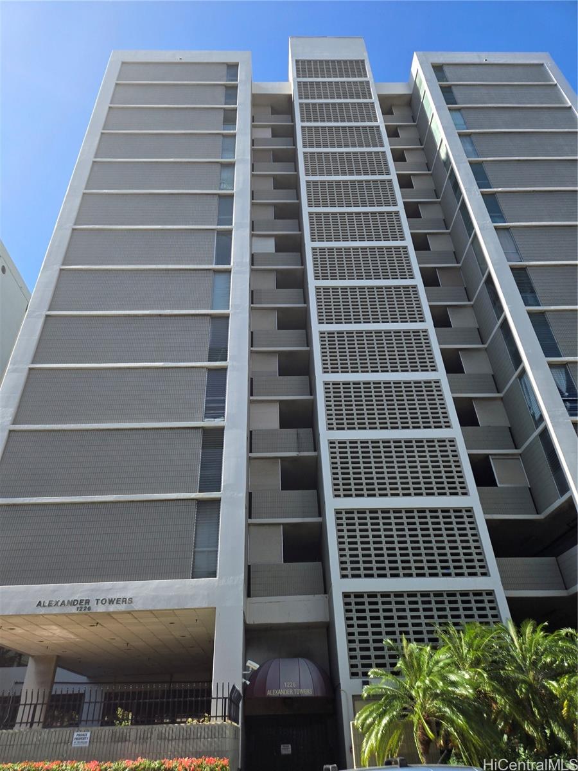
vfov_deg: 73.9
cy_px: 386
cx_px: 289
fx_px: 512
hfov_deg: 58.9
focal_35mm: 23
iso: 25
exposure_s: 1/836
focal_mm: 5.4
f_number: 1.8
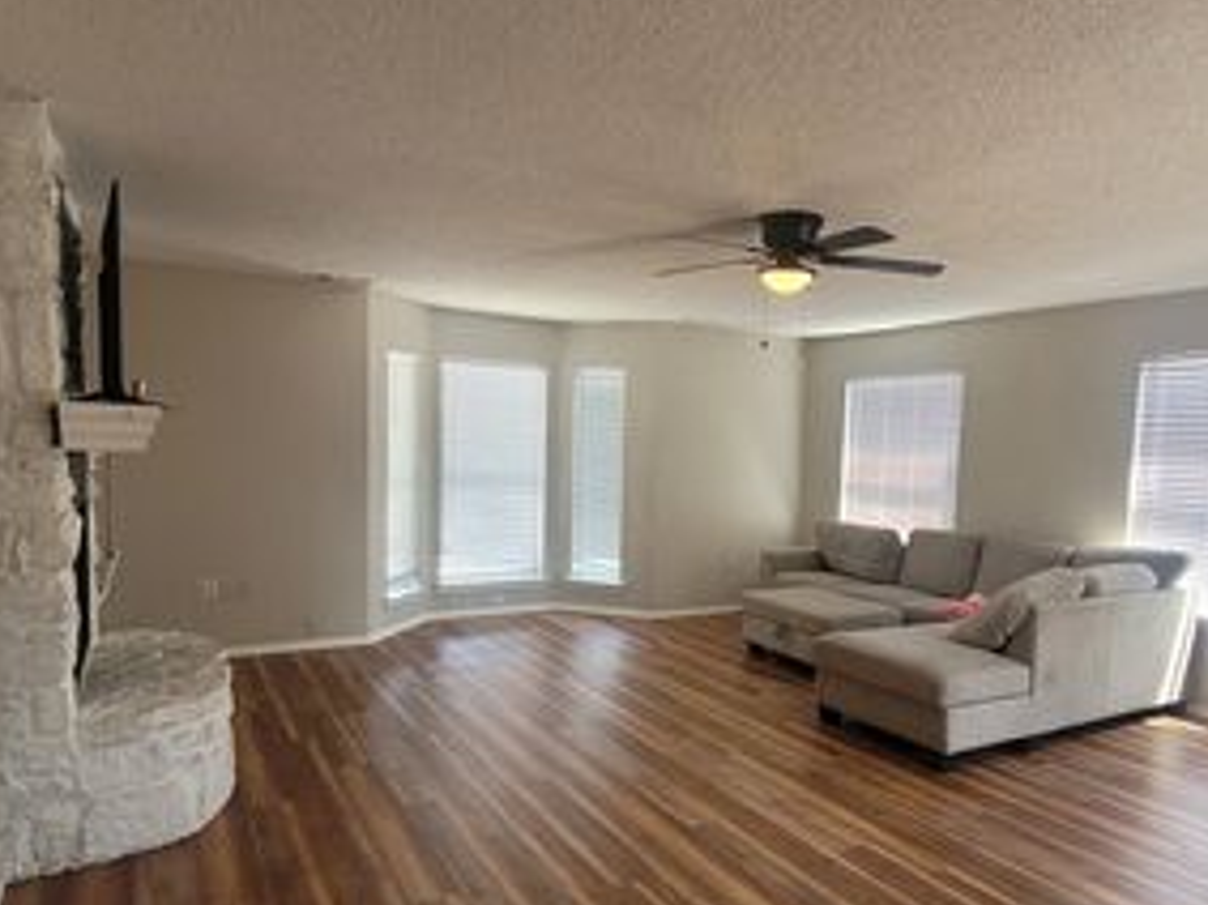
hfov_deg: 73.9
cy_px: 527
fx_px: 802
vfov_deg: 58.5
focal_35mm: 23
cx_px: 615
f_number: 2.2
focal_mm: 1.74
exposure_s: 1/60
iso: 100
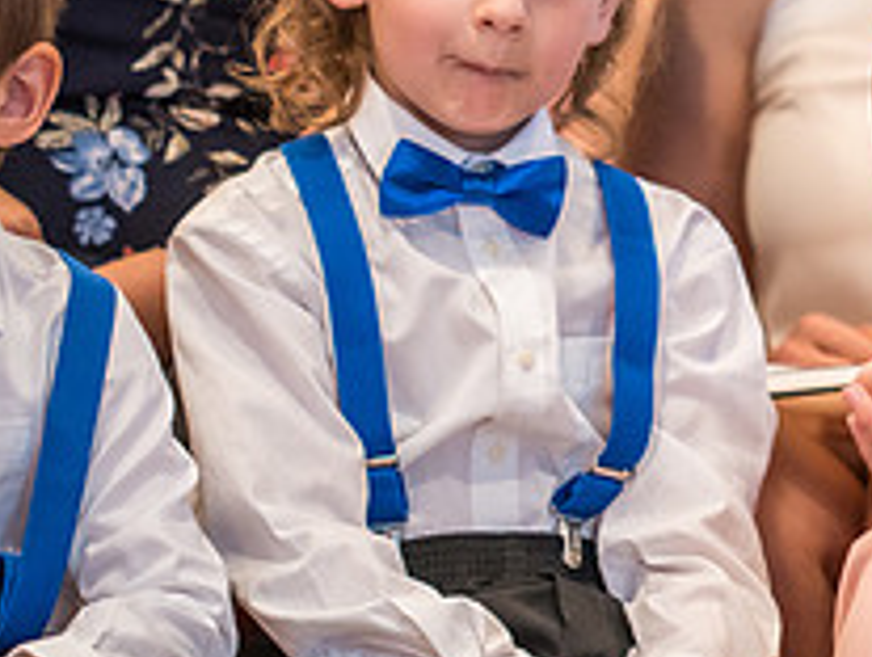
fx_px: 6788
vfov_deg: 5.5
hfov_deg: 7.3
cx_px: 1045
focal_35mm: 269
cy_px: -19
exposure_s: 1/80
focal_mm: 100
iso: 1600
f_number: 2.8
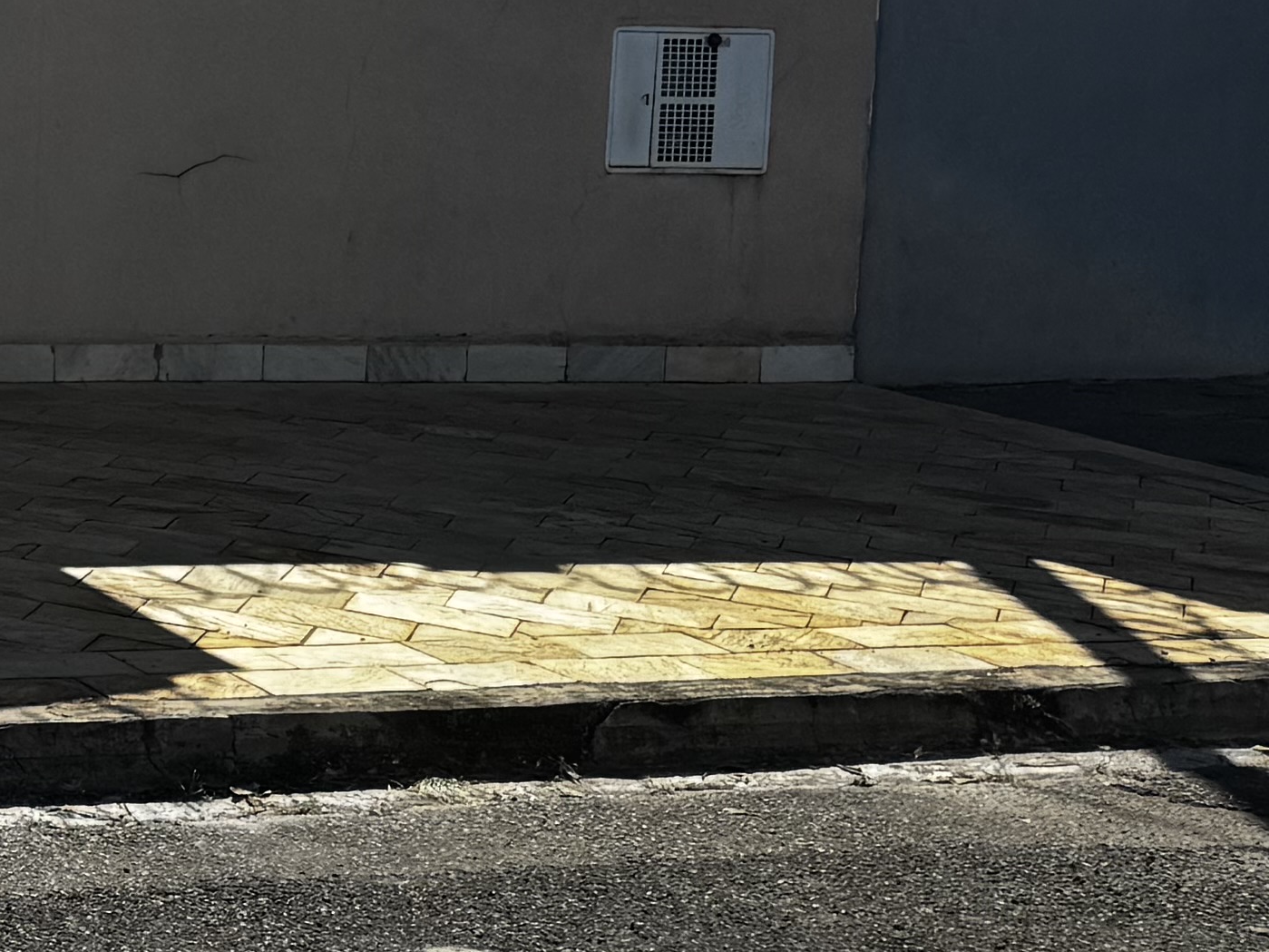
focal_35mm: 98
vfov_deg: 14.9
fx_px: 3592
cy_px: 83
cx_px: -959
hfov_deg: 16.9
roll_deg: +1.0
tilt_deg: -6.5
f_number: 1.78
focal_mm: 6.76
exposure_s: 1/4310
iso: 80
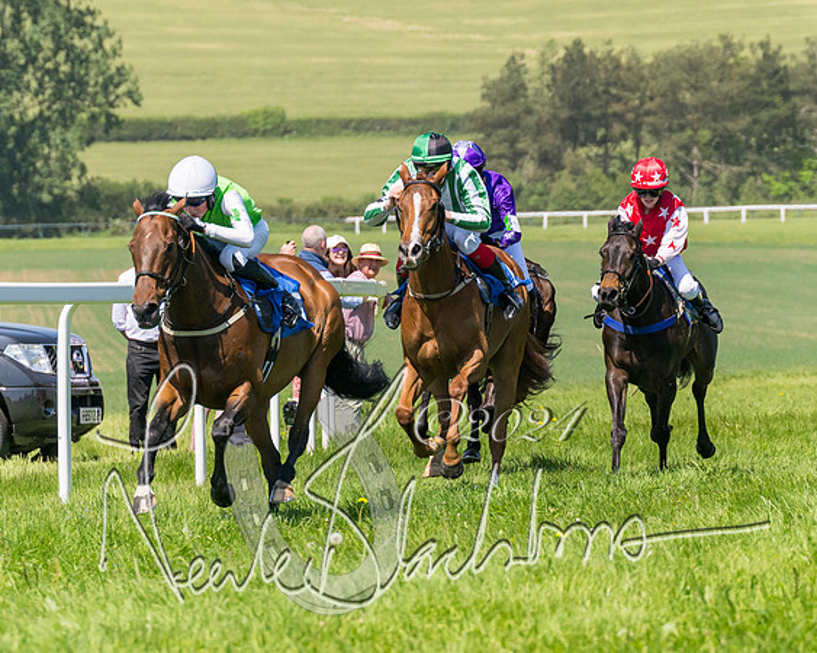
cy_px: 284
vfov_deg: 5.0
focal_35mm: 308
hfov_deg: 6.3
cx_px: 456
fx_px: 7435
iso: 400
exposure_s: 1/3200
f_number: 5
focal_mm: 140
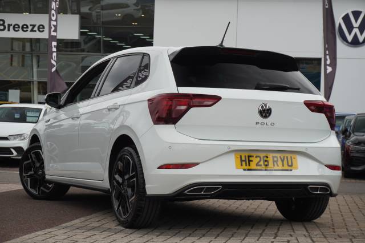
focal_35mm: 74
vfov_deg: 18.5
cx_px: 182
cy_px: 122
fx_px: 745
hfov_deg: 27.5
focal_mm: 49
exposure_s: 1/125
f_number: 7.1
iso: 100
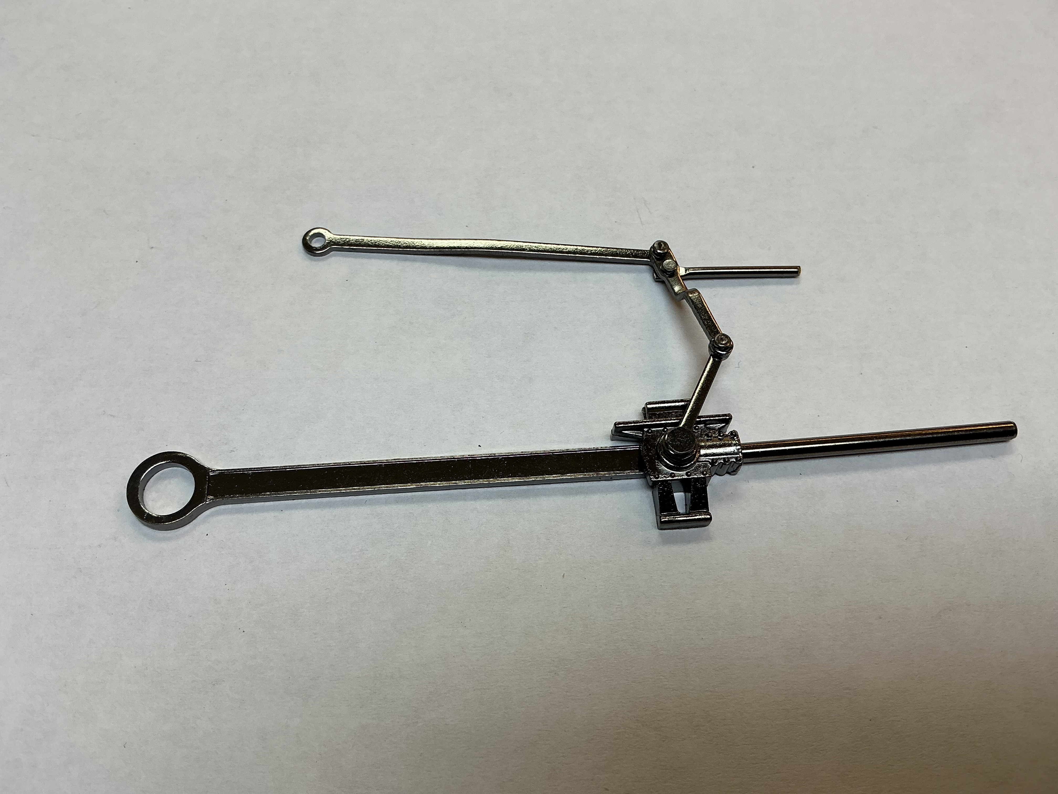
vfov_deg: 48.2
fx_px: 886
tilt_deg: -67.4
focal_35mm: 29
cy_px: 397
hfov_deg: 61.7
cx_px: 529
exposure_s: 1/120
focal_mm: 3
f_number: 1.8
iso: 25
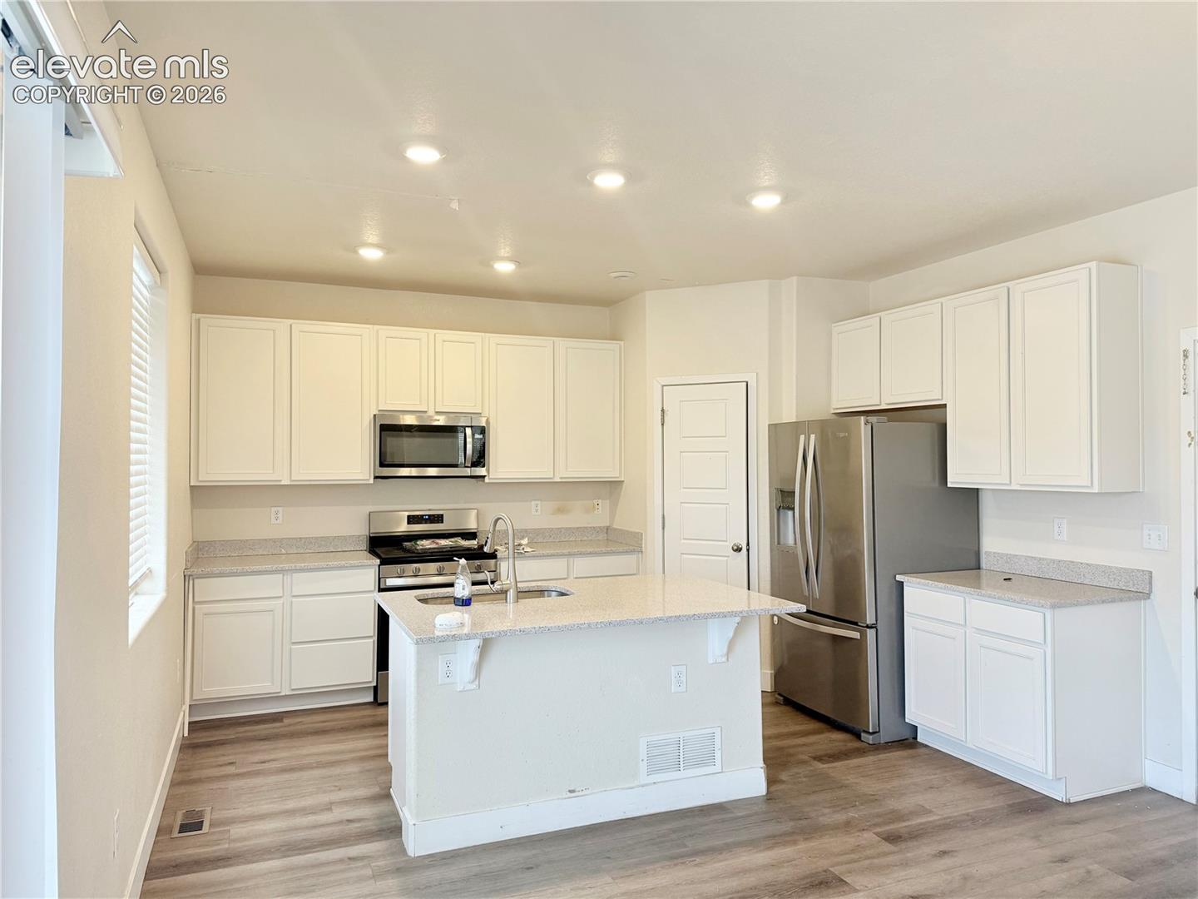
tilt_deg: +1.4
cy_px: 450
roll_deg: -0.2
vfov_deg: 56.8
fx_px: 831
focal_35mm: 24
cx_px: 599
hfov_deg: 71.6
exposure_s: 1/140
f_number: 1.78
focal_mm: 6.76
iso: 125
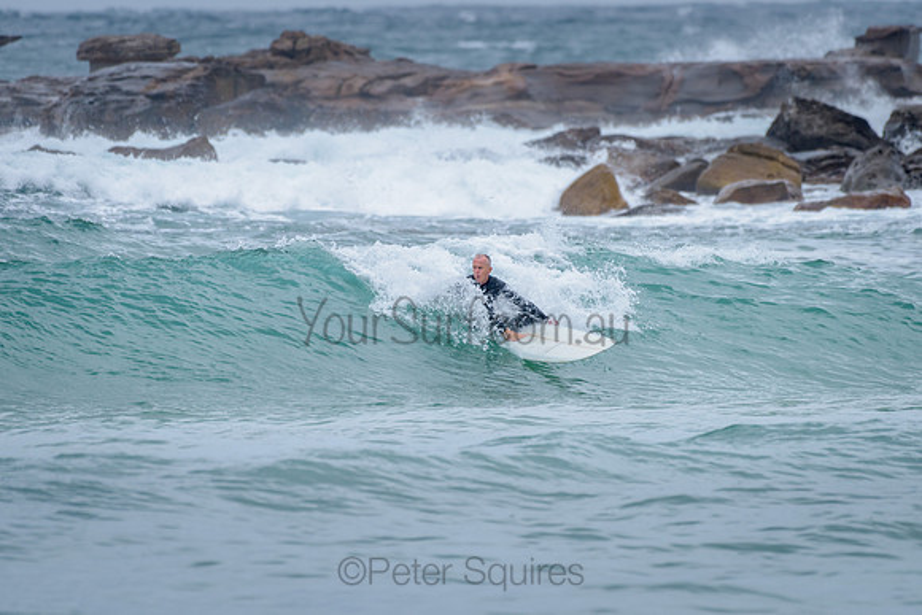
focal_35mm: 613
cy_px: 281
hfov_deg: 3.4
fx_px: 15708
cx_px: 484
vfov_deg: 2.2
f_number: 5.6
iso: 360
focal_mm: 500
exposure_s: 1/800
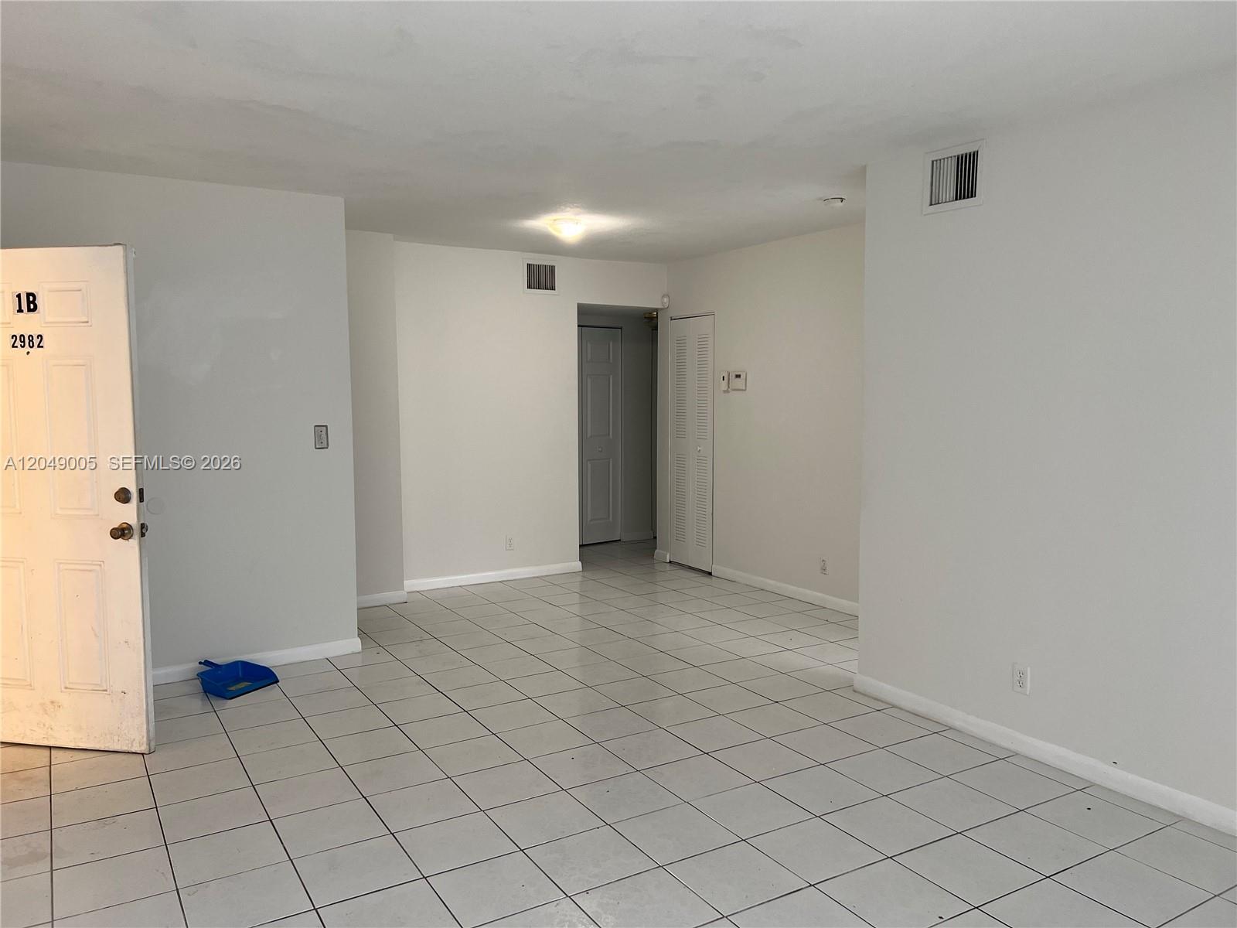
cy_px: 464
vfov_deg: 53.1
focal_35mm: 26
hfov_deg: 67.3
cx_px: 618
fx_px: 929
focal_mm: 5.7
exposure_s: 1/60
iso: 100
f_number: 1.5
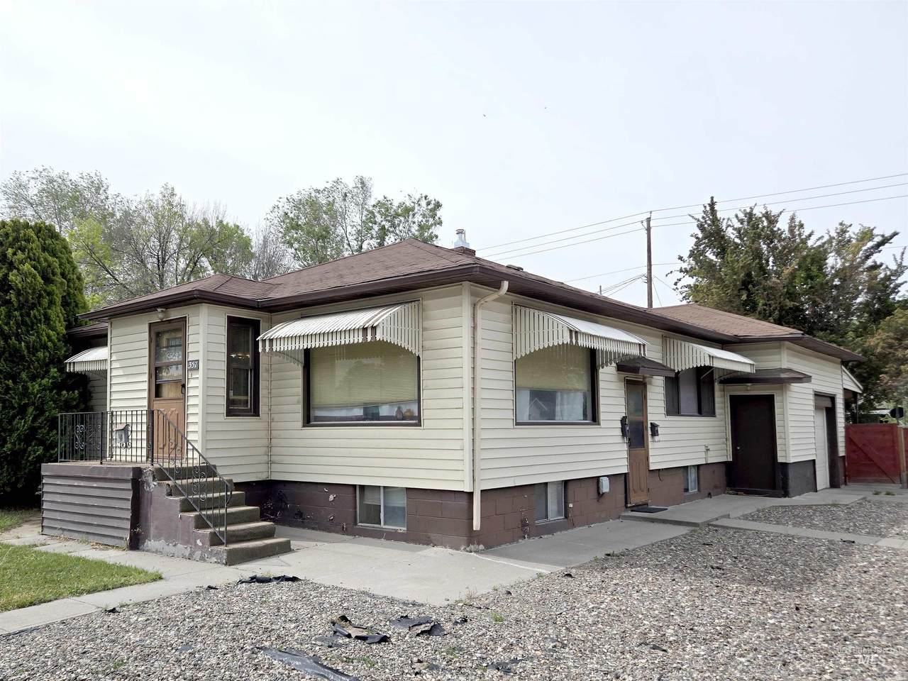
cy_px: 340
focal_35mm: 23
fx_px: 603
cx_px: 454
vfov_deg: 58.9
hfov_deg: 73.9
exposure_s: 1/2921
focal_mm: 5.4
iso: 32
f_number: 1.8
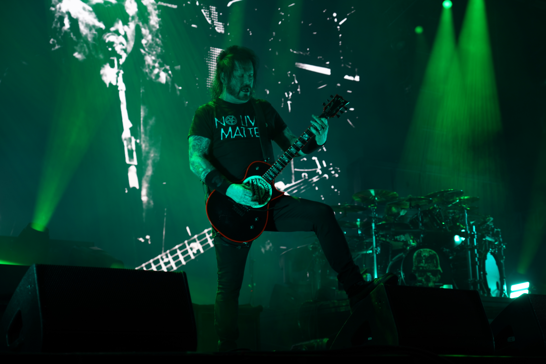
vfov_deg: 20.9
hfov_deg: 31.0
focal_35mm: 65
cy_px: 182
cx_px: 273
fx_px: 986
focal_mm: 65
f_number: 4
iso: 250
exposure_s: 1/80
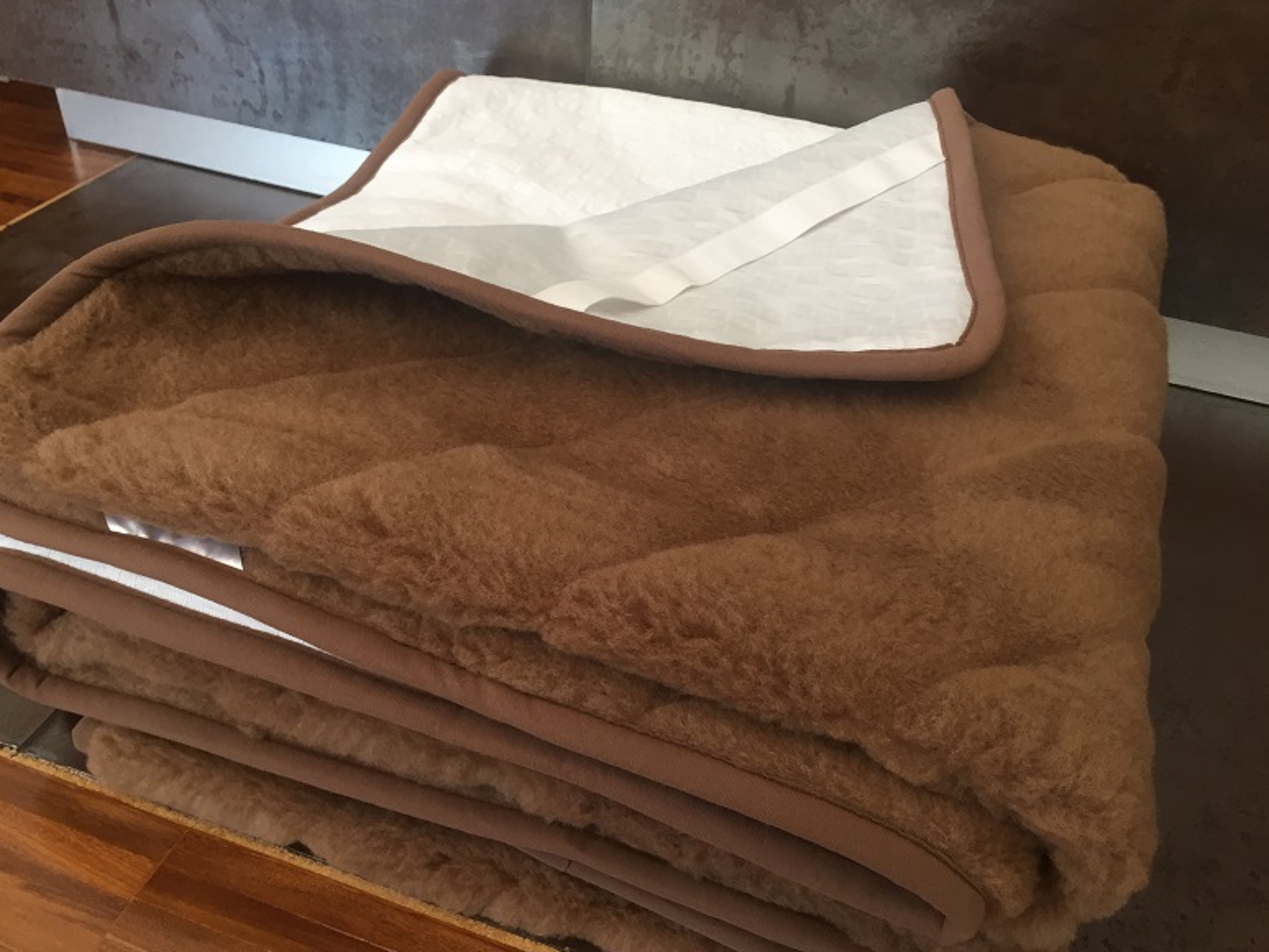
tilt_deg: -39.5
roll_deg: -3.4
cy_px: 479
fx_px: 1100
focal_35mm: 30
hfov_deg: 60.0
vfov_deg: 46.8
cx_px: 629
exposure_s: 1/33
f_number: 2.2
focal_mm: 4.15
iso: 80
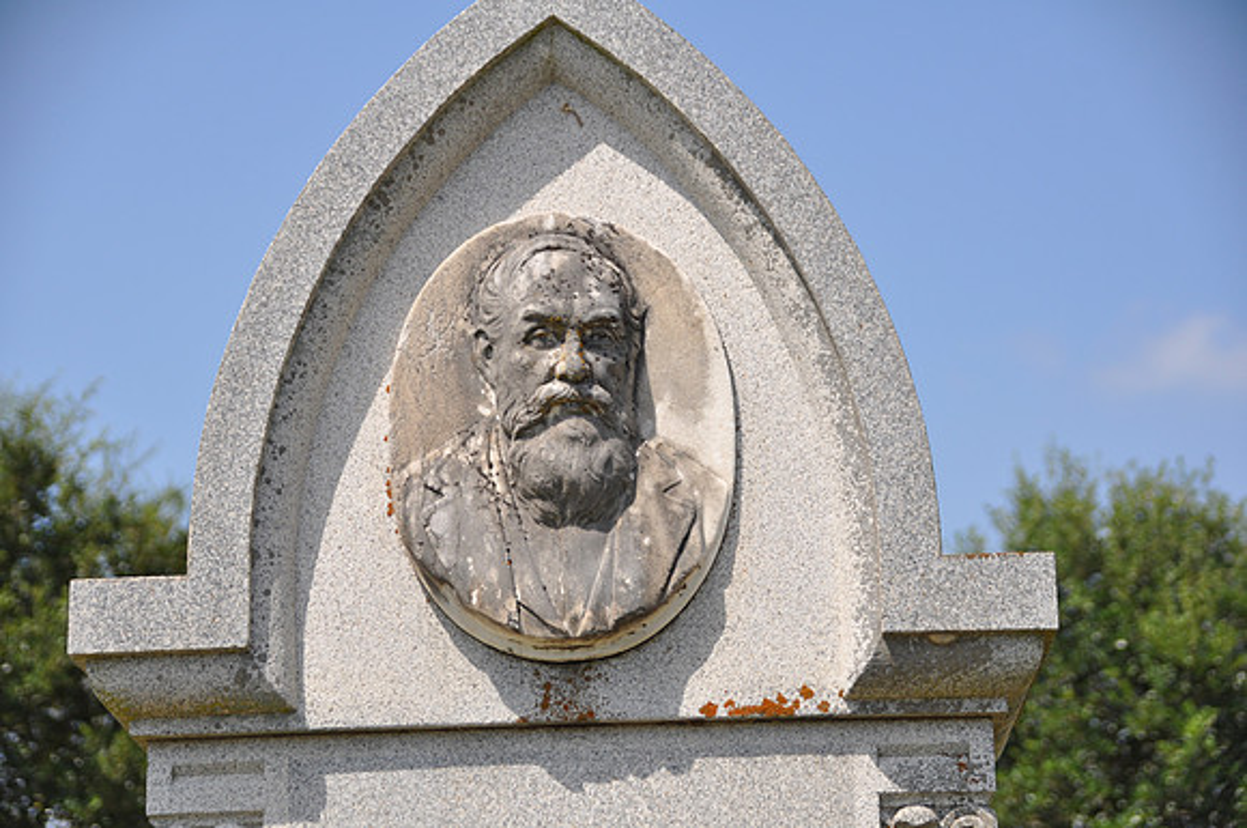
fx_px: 4255
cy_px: 414
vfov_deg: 11.1
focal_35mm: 123
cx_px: 624
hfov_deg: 16.7
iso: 200
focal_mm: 82
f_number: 6.3
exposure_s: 1/640
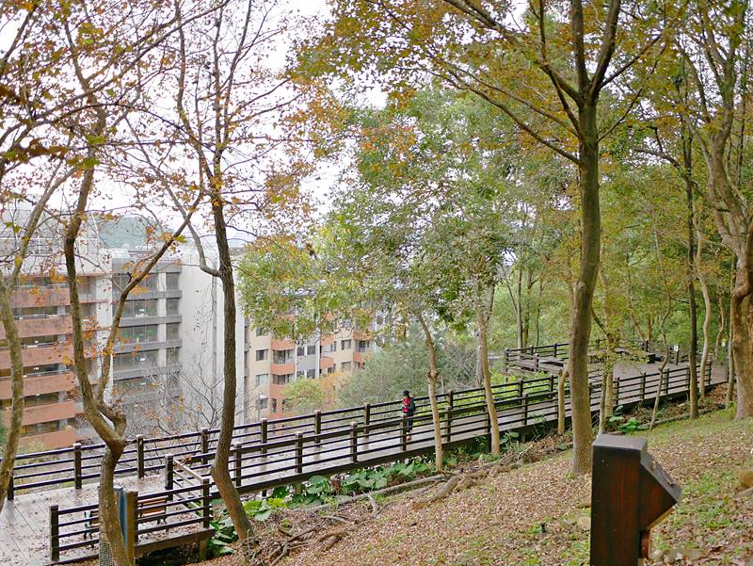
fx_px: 762
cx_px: 417
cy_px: 323
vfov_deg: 40.6
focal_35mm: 35
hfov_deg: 52.5
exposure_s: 1/80
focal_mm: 14
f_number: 2.5
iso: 200
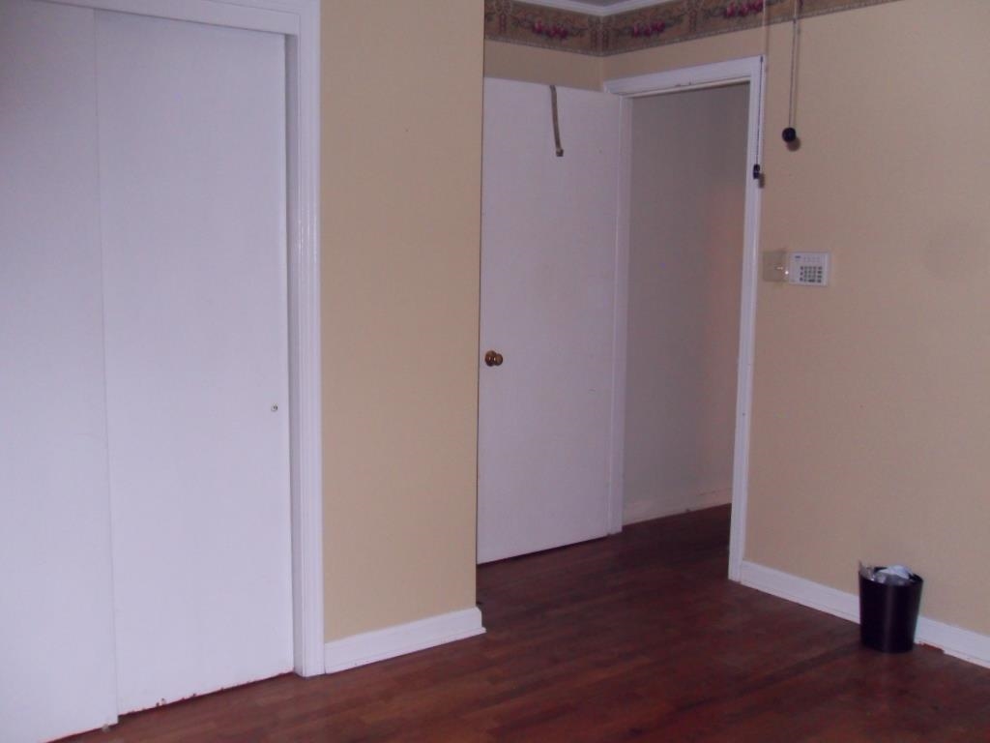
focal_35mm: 35
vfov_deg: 40.7
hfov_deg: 52.6
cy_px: 372
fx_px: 1001
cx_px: 495
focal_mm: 6.3
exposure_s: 1/45
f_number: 3.5
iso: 400
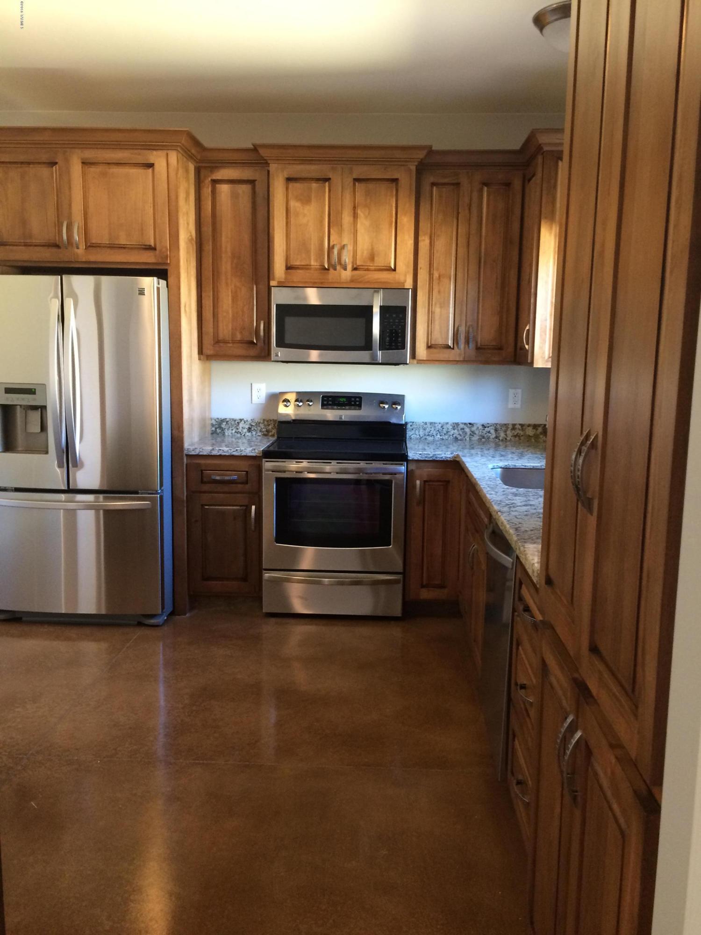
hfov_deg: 48.2
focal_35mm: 29
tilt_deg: -8.6
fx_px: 783
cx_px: 350
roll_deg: +0.9
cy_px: 468
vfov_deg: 61.7
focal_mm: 4.15
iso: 160
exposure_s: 1/30
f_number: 2.2
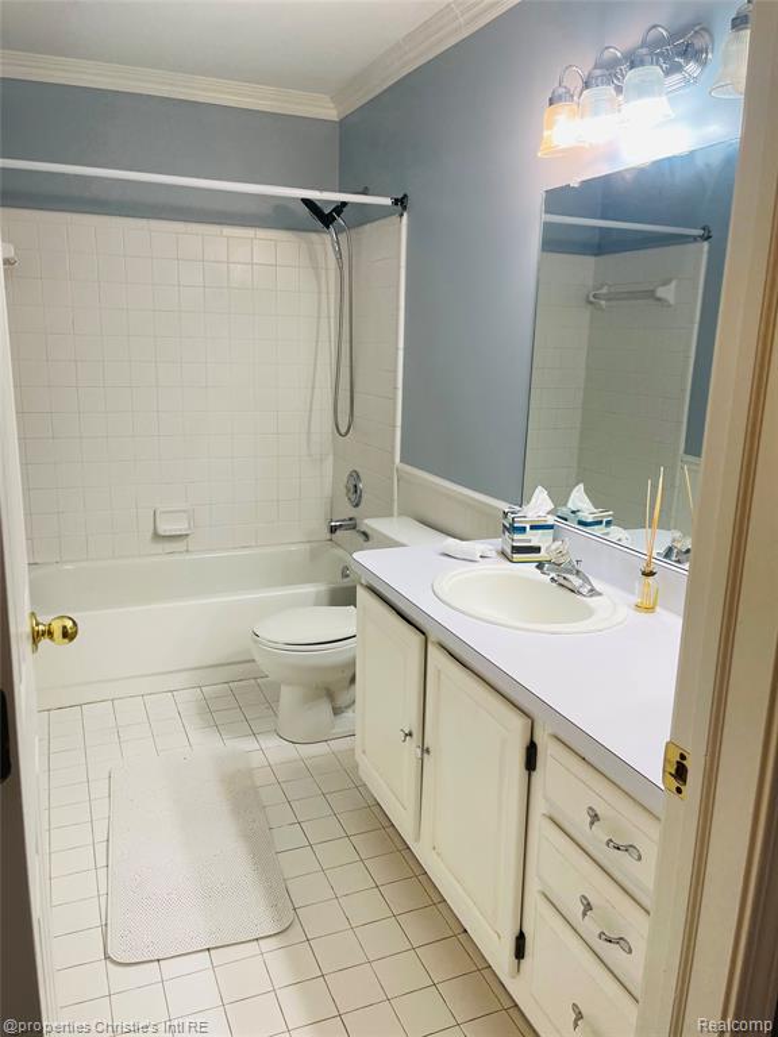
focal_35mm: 26
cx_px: 389
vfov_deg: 67.3
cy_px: 518
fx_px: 779
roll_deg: -1.0
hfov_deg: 53.1
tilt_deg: -12.3
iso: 80
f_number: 1.6
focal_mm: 5.1
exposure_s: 1/120
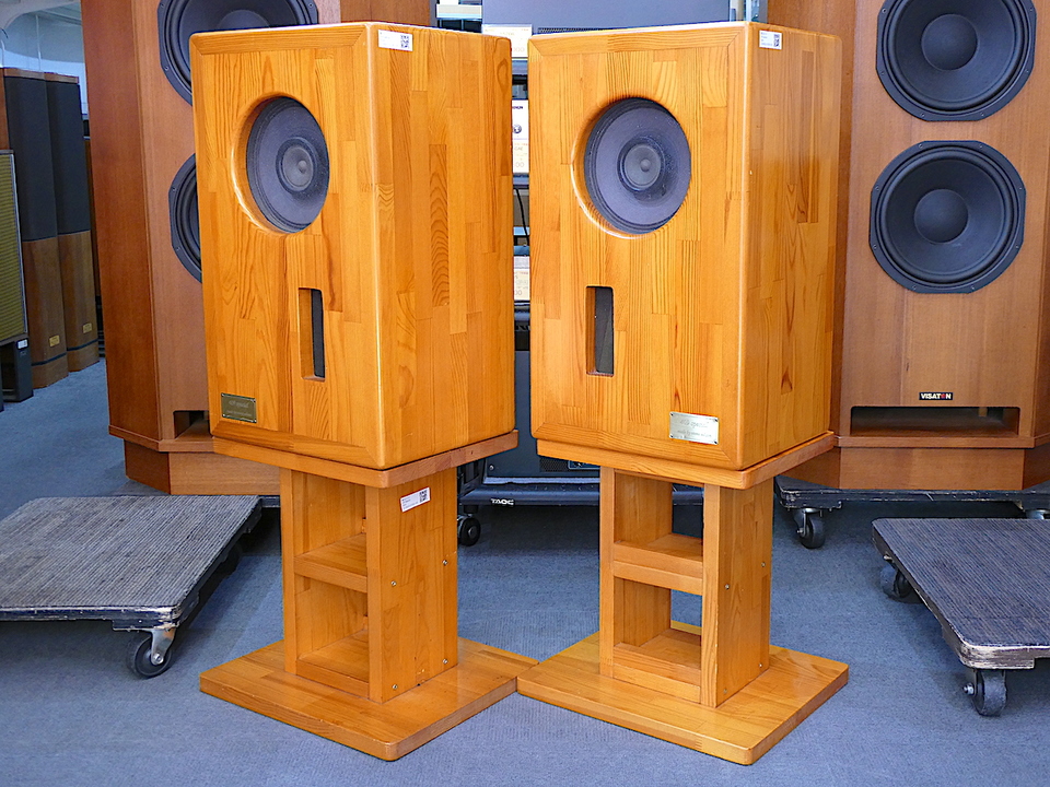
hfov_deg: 46.8
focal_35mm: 40
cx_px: 525
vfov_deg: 36.0
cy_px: 394
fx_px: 1213
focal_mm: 7.2
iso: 200
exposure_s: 1/13
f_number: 3.8
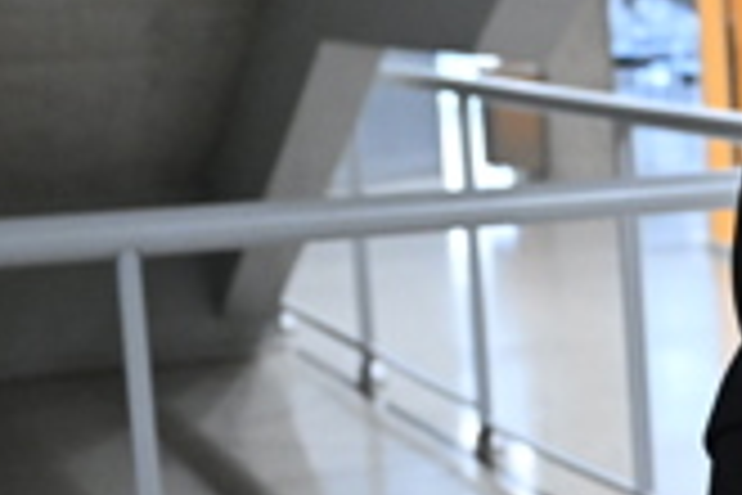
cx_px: 1453
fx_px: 2679
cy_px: 324
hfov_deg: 13.6
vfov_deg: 10.5
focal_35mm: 130
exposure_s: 1/250
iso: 5000
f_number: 3.5
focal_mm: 31
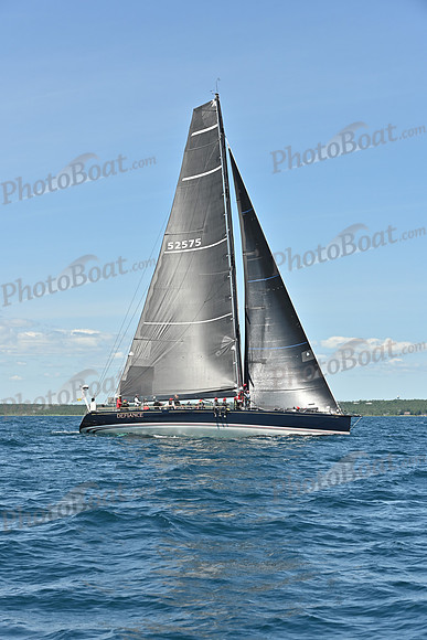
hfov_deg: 19.5
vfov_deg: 28.8
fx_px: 1245
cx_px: 214
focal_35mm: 70
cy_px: 320
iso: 320
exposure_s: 1/1000
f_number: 8
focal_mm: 70
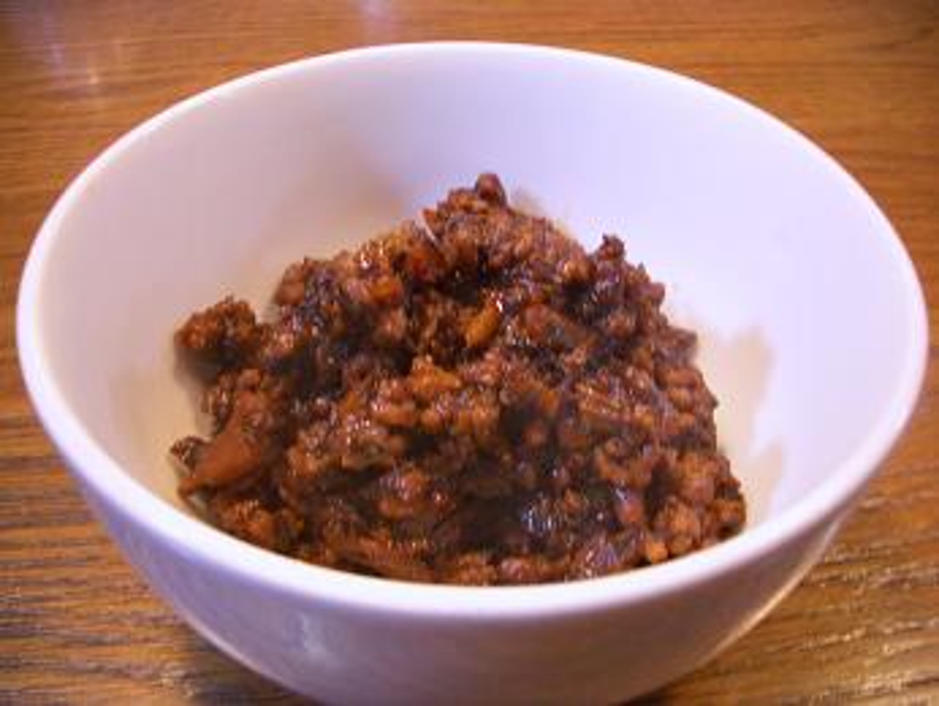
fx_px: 950
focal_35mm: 35
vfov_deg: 40.7
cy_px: 353
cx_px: 470
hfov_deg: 52.6
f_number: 2.6
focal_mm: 5.8
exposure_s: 1/20
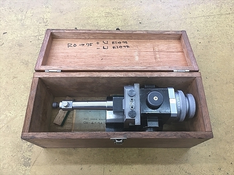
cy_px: 88
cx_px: 117
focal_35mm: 29
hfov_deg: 61.7
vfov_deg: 48.2
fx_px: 196
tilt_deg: -66.3
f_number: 2.2
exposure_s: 1/30
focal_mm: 4.15
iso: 80
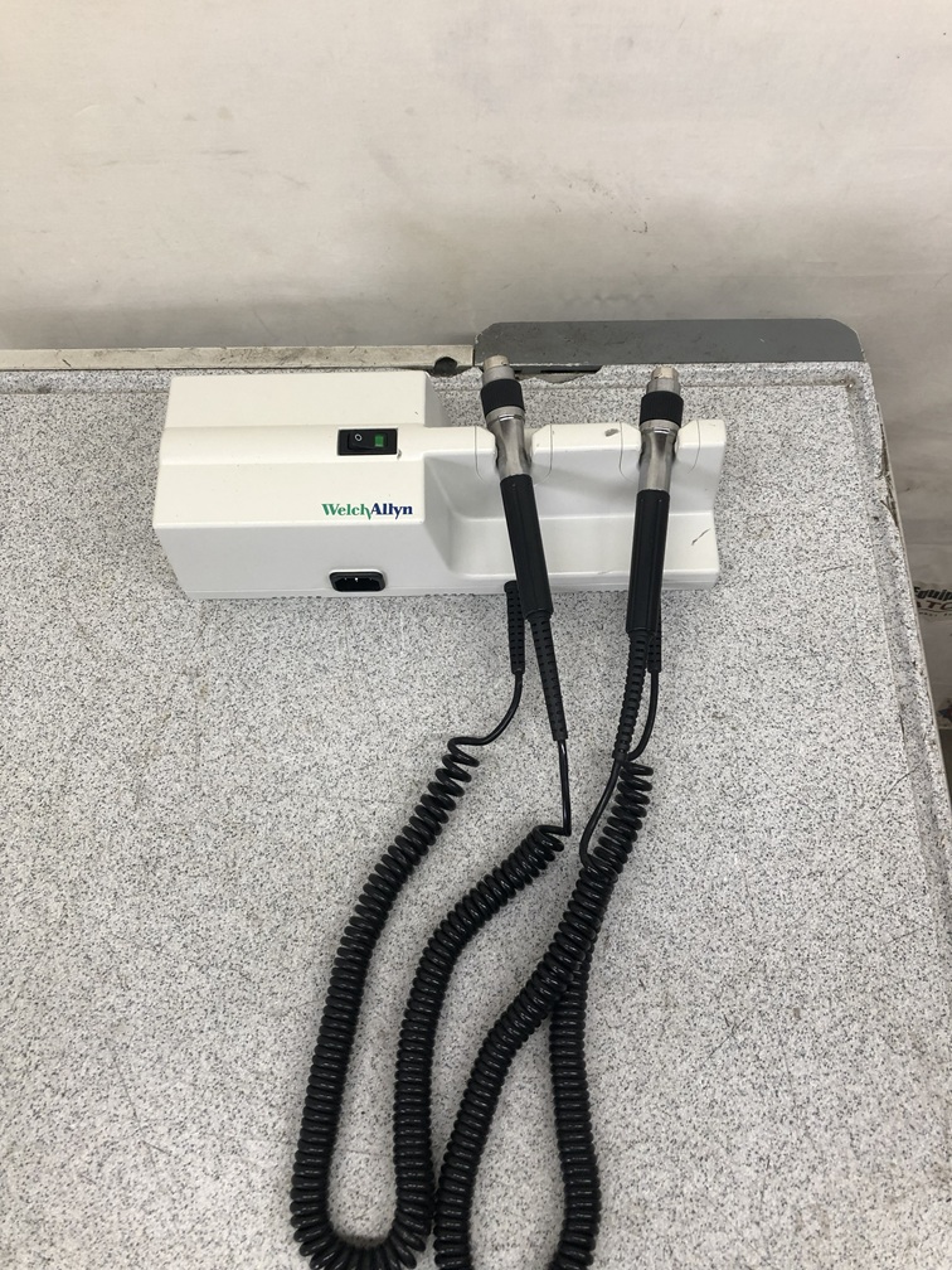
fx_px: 1027
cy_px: 635
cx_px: 476
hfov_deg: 49.7
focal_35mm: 28
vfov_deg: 63.4
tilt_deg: -65.2
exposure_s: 1/40
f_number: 1.8
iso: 25
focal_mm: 3.99
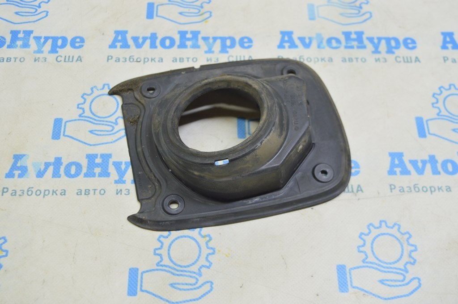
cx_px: 229
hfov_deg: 45.0
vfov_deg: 30.8
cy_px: 152
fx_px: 553
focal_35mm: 44
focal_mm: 29
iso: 400
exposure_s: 1/20
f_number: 5.6
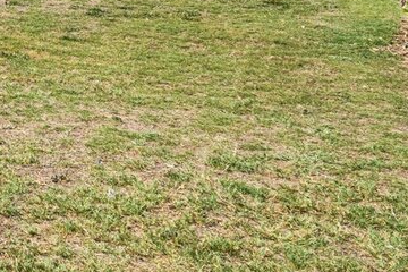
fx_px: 816
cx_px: -340
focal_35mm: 72
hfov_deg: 19.9
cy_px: -167
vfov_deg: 16.7
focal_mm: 16
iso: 200
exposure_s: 1/750
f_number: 8
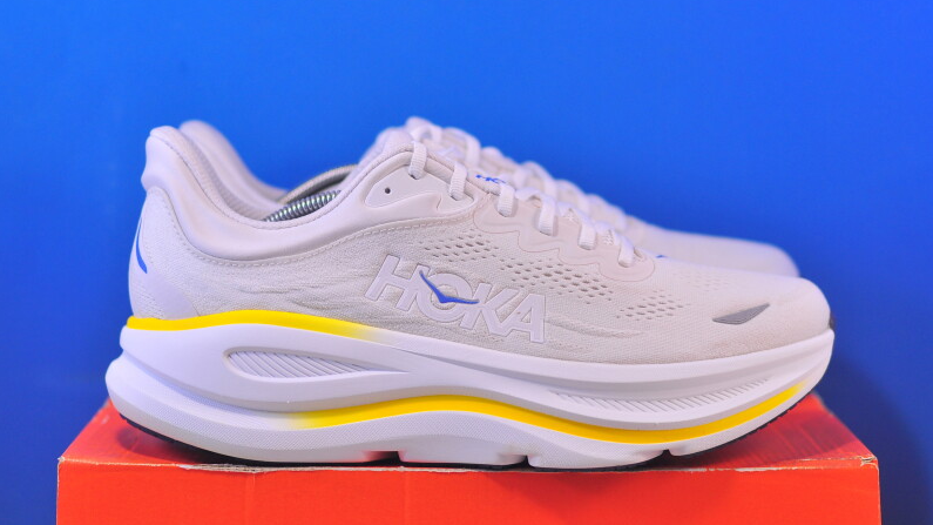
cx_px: 465
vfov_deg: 15.3
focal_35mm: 79
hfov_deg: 26.9
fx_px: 1954
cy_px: 219
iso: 250
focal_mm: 50
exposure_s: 1/320
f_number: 2.5
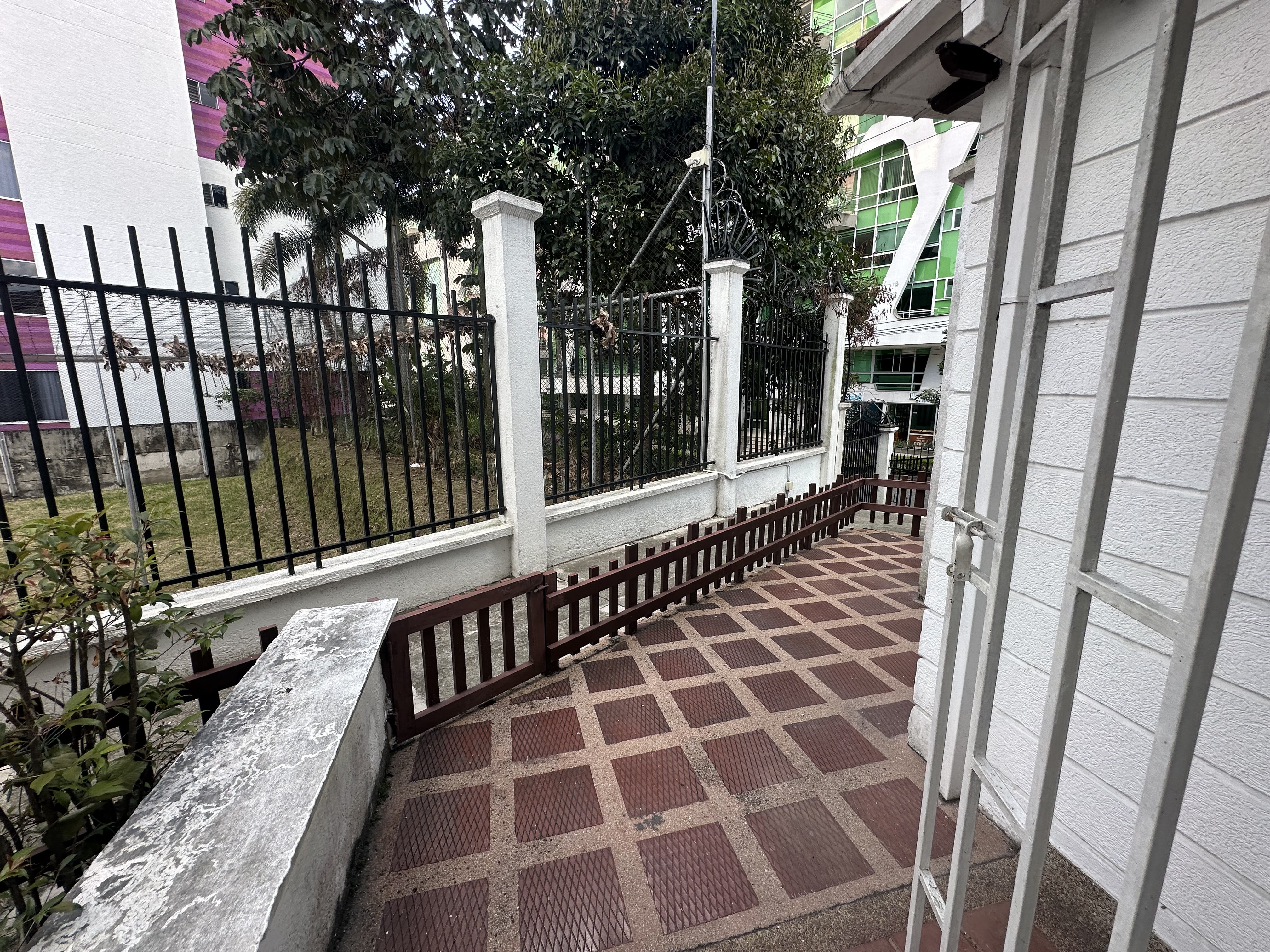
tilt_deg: -10.5
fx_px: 514
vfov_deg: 85.7
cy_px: 476
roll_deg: -0.4
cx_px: 635
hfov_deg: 102.1
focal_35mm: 14
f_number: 2.2
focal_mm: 2.22
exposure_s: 1/135
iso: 40
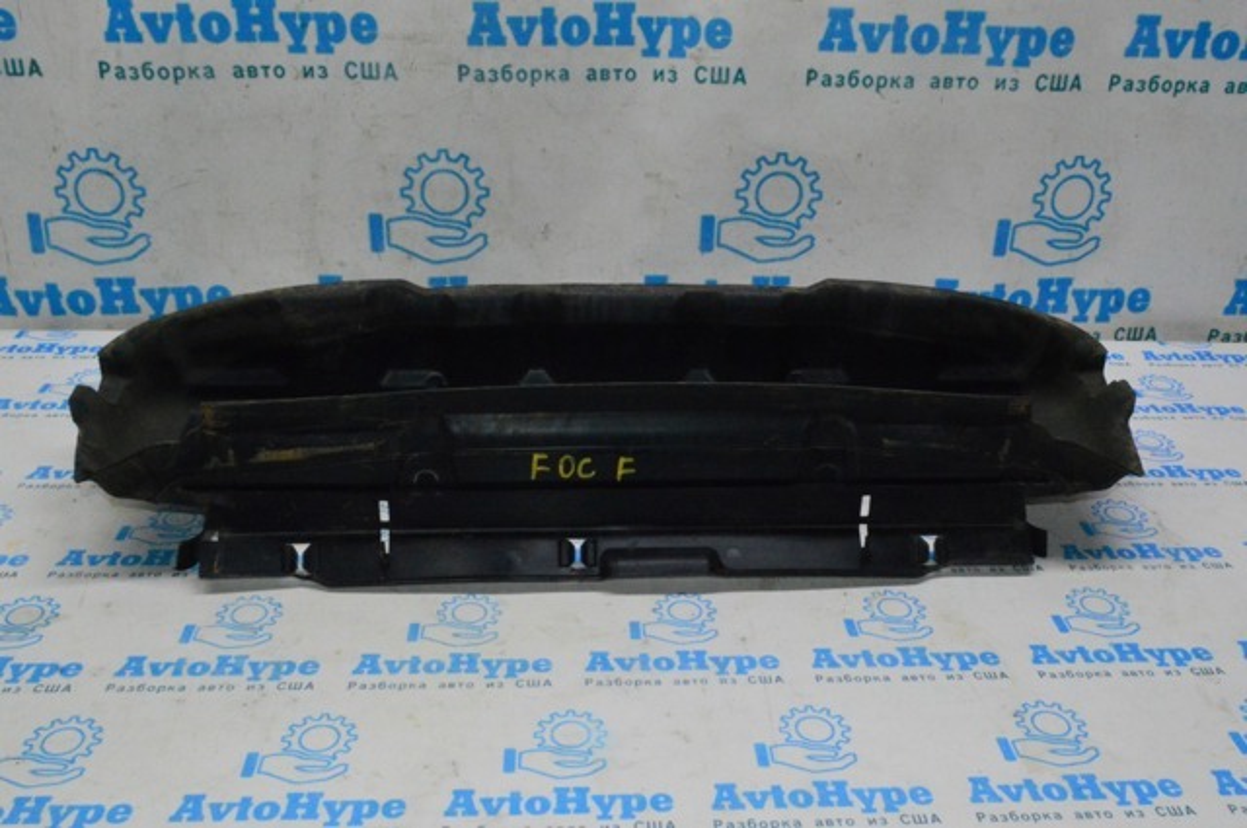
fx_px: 1194
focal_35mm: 34
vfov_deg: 38.3
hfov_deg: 55.2
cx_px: 624
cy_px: 414
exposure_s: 1/60
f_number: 25
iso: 6400
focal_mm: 23
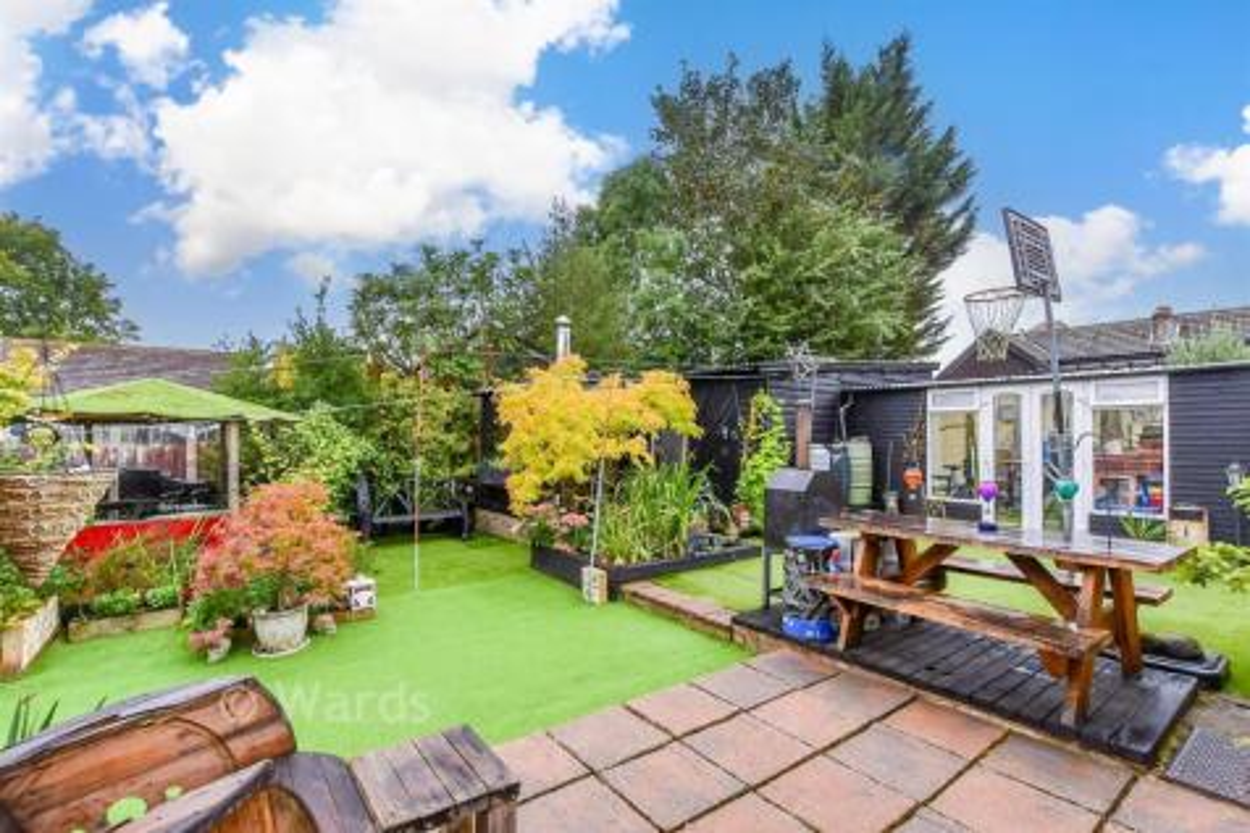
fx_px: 521
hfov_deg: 100.4
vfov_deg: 77.3
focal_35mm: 15
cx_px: 625
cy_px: 416
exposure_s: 1/160
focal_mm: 10
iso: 320
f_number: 8
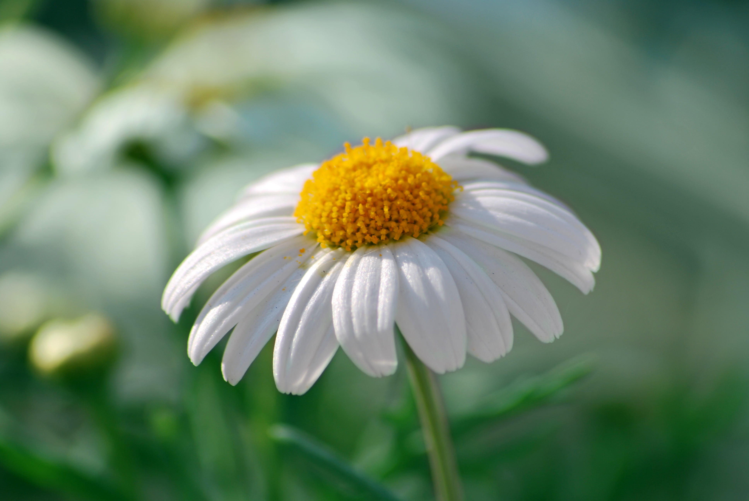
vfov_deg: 3.1
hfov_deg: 4.6
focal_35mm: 450
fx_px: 9374
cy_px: 250
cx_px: 374
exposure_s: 1/250
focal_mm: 300
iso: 100
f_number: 8
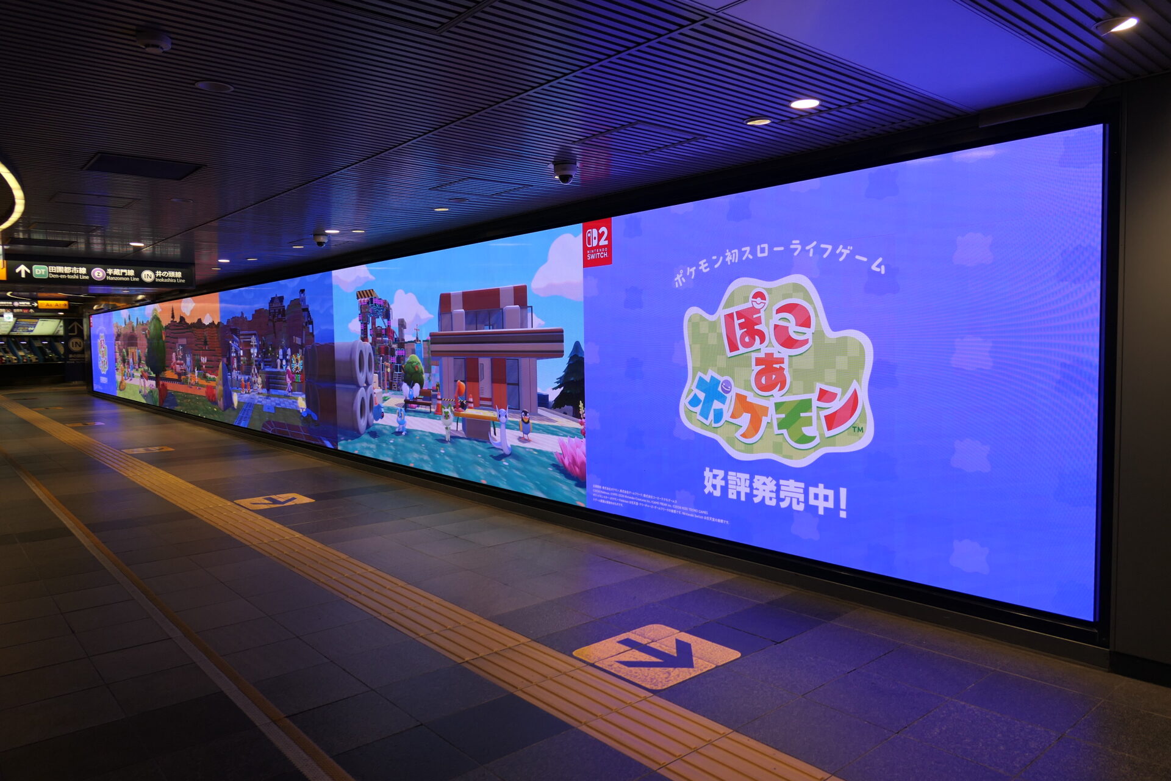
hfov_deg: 73.7
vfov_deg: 53.1
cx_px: 586
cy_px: 390
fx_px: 781
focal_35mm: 24
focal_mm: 8.8
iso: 125
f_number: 2.2
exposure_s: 1/125
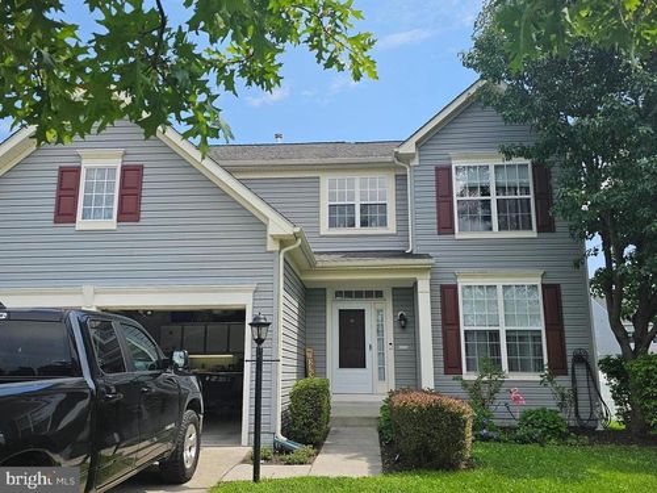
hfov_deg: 73.9
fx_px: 437
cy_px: 246
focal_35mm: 23
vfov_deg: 58.9
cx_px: 328
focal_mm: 6.3
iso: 32
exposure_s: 1/2000
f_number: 1.7
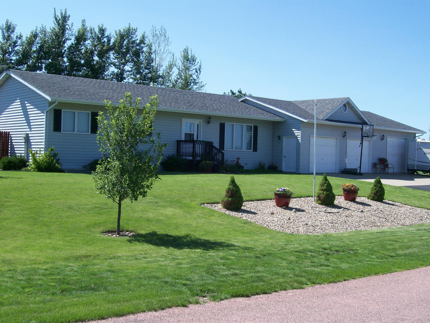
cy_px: 162
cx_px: 215
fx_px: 559
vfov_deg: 32.2
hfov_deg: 42.1
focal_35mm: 45
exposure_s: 1/381
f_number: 5.4
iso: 80
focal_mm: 7.6
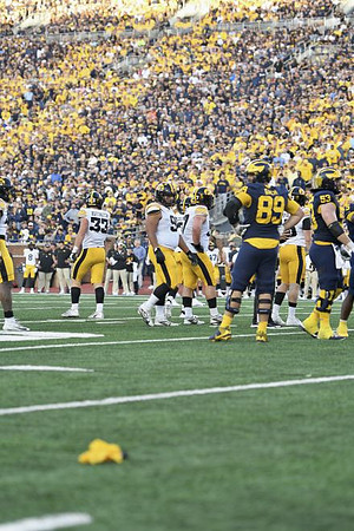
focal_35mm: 132
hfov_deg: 10.4
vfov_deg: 15.5
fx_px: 1947
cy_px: 266
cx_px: 177
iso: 800
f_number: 2.8
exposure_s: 1/1000
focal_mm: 110
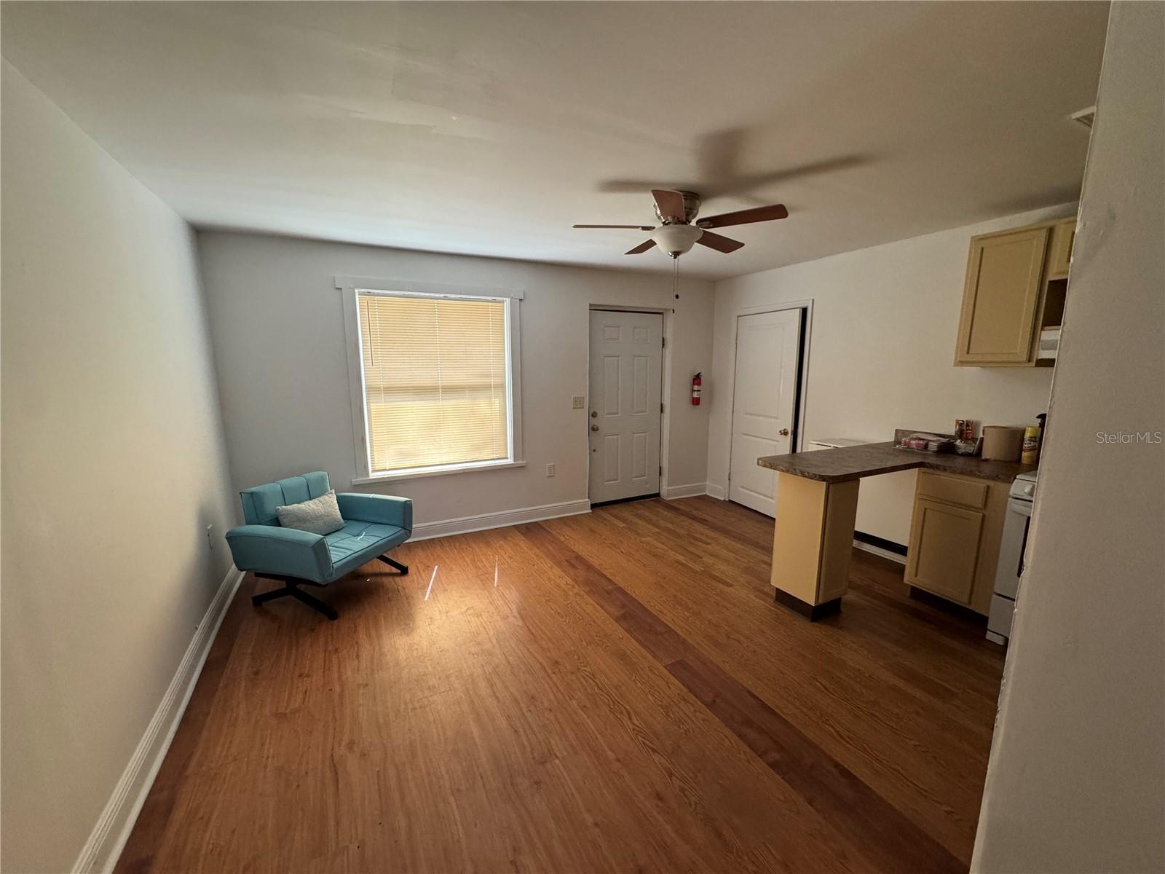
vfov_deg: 85.7
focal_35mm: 14
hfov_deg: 102.1
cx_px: 582
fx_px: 471
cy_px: 437
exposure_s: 1/99
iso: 320
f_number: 2.2
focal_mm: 2.22
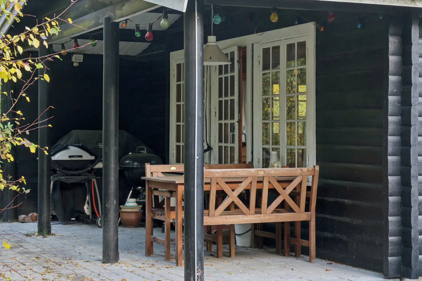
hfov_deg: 28.6
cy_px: 140
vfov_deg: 19.3
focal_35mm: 70
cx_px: 211
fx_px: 826
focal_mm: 47
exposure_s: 1/13
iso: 200
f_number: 8
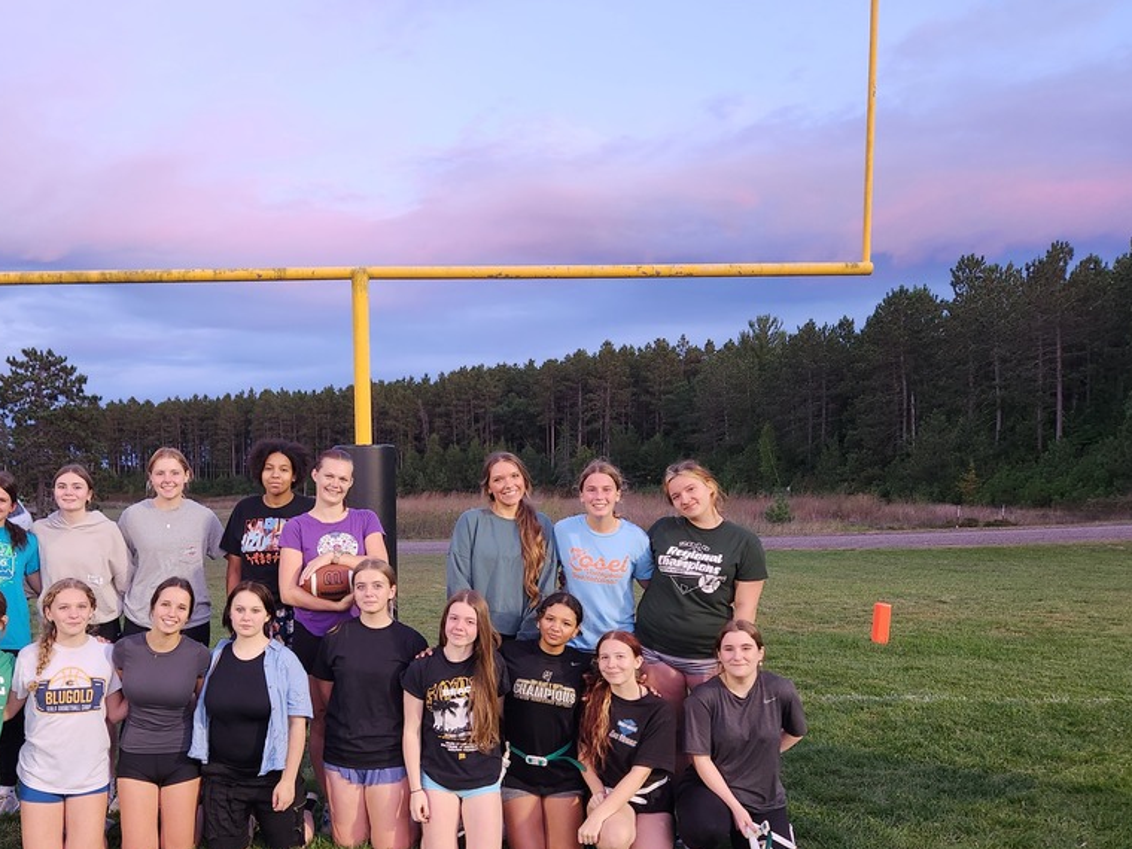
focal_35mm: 31
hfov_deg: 57.7
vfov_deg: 45.0
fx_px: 1014
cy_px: 536
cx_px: 432
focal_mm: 5.4
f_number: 1.8
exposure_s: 1/120
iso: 250
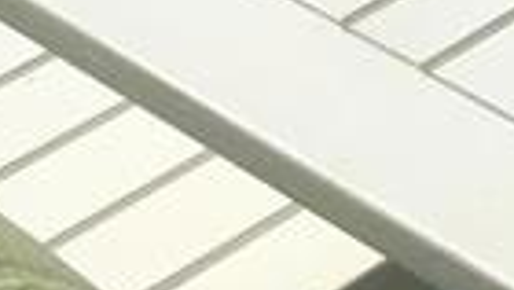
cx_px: 209
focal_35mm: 231
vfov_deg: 4.8
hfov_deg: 9.3
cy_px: -844
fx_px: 3151
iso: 32
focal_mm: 4.15
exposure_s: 1/4950
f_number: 2.2
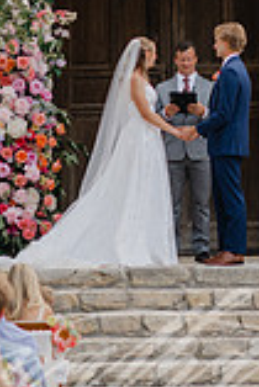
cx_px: 180
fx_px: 2616
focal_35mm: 243
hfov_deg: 5.7
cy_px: -94
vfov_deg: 8.4
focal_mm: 85
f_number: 2
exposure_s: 1/800
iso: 80
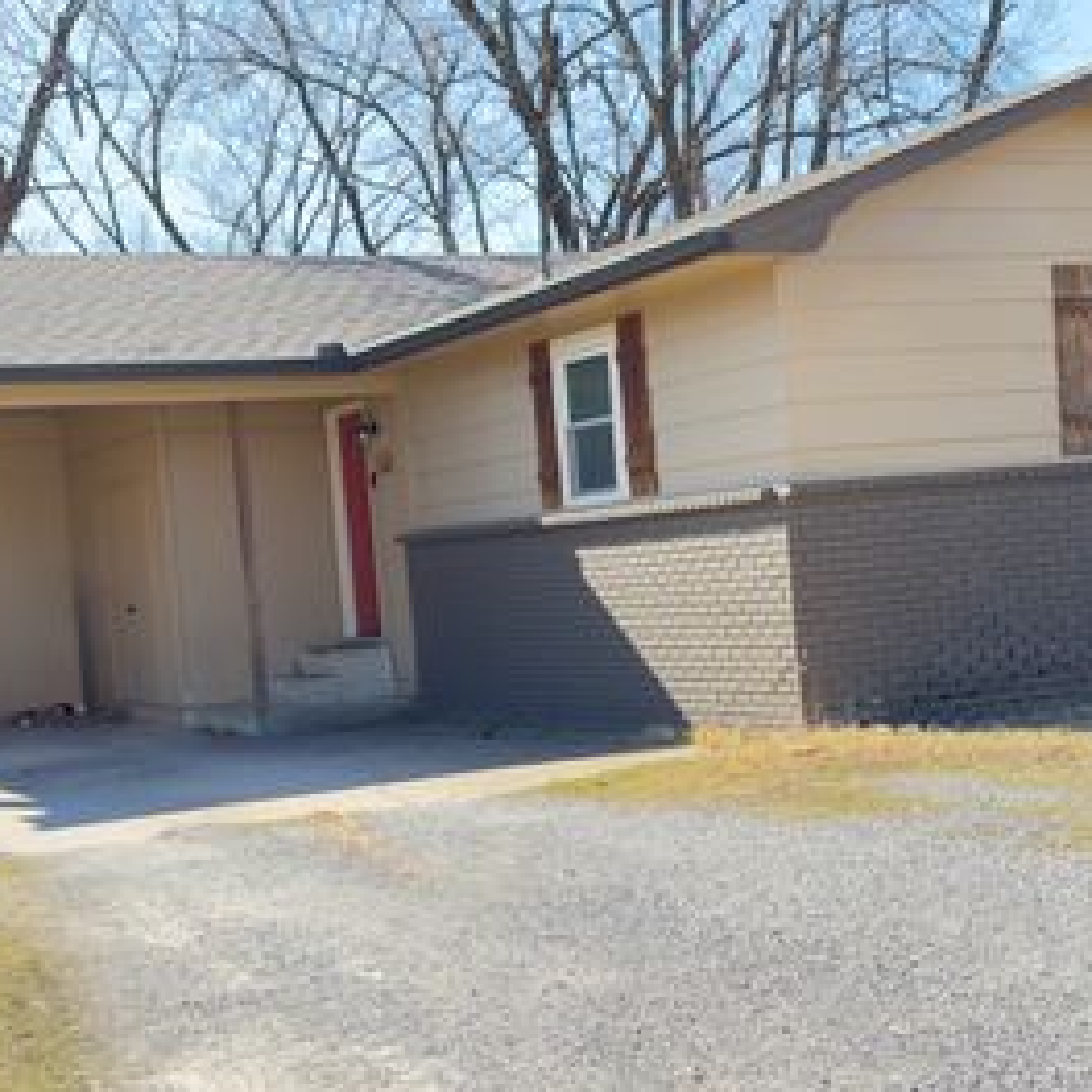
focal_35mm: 62
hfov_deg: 27.7
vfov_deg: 27.6
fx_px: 2213
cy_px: 685
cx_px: 649
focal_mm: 6.76
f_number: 1.78
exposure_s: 1/969
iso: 100
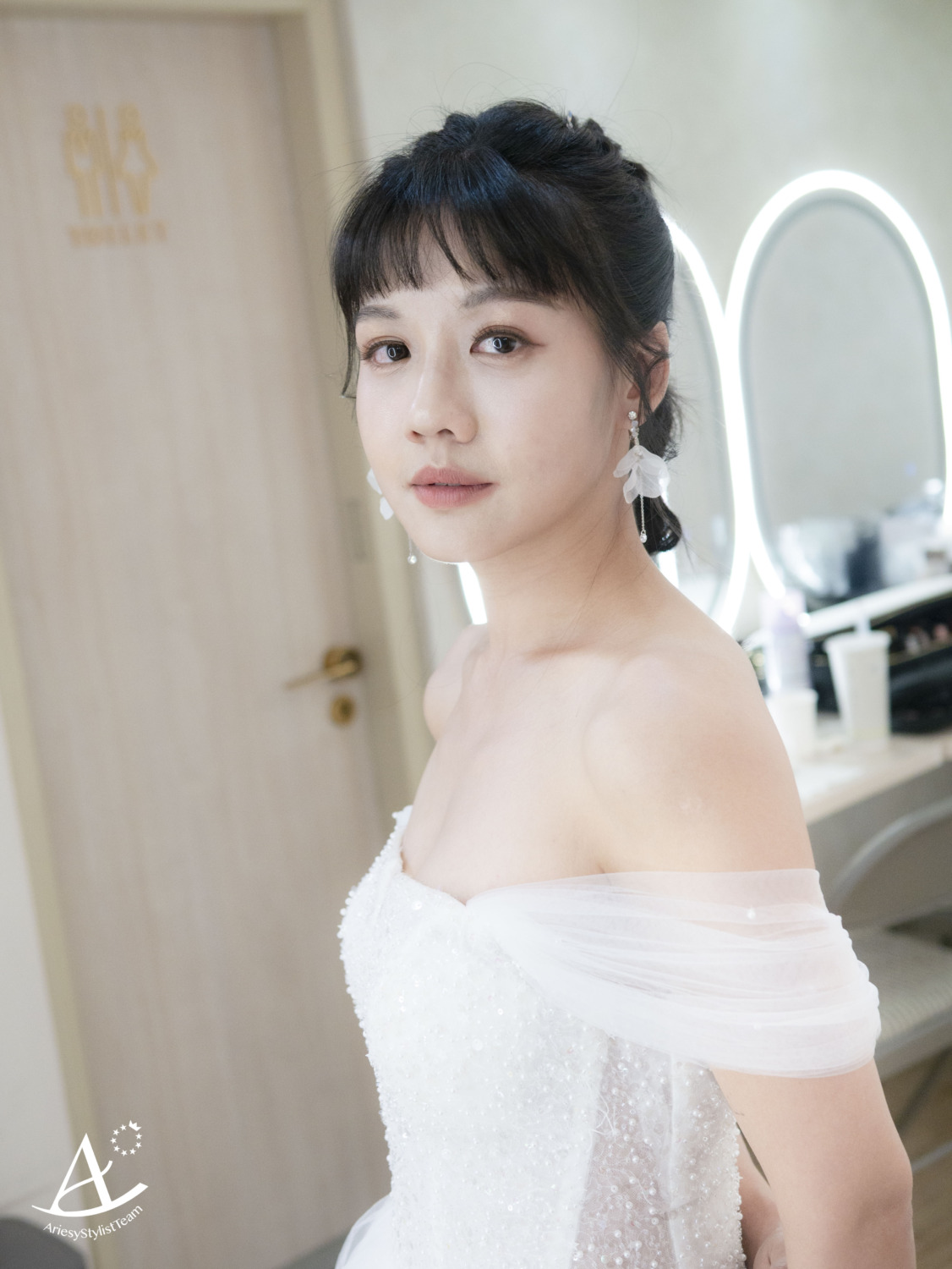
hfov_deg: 29.1
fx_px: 1832
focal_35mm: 50
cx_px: 476
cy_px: 634
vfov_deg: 38.2
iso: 800
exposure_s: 1/320
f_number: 2.5
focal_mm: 25
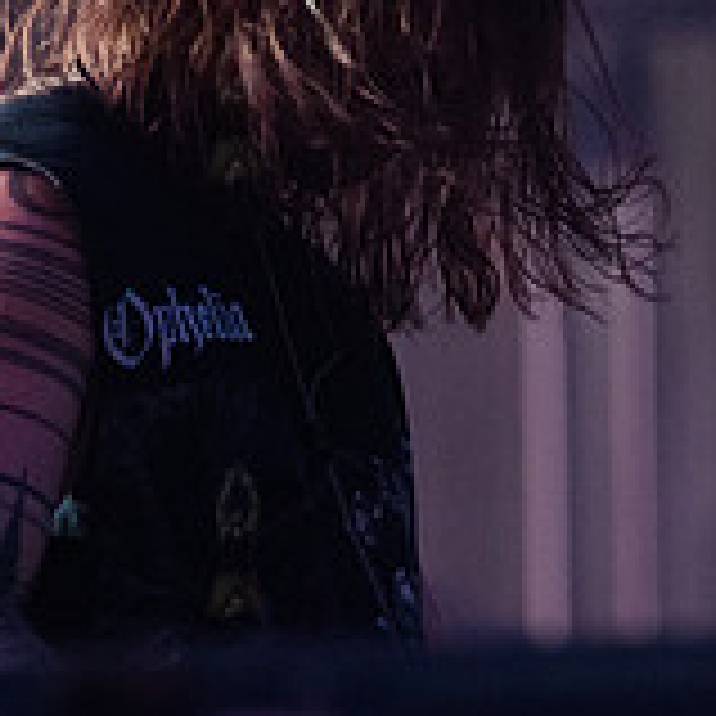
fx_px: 14485
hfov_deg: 2.8
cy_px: 101
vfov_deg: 2.8
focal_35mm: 619
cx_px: 234
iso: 6400
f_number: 3.2
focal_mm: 200
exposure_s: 1/320
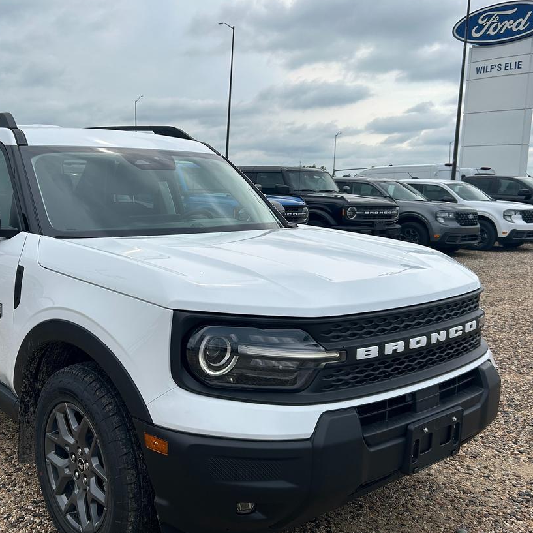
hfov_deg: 45.4
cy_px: 266
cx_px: 179
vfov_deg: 46.0
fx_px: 627
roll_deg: -1.1
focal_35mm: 36
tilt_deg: -5.5
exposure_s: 1/4274
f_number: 1.5
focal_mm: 5.7
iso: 50
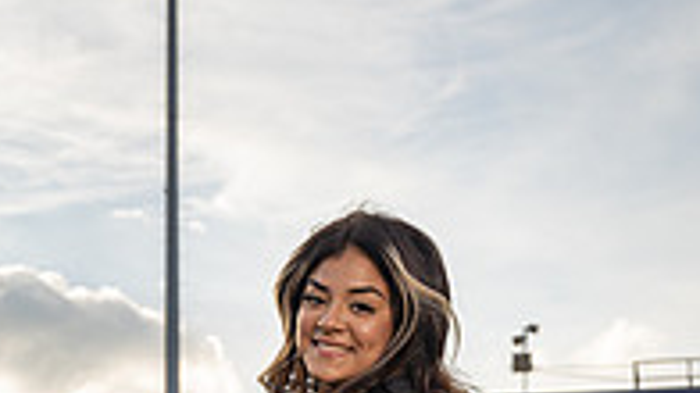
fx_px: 2226
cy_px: 793
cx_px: 364
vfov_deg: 9.4
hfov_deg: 17.9
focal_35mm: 120
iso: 250
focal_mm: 50
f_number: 6.3
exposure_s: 1/500
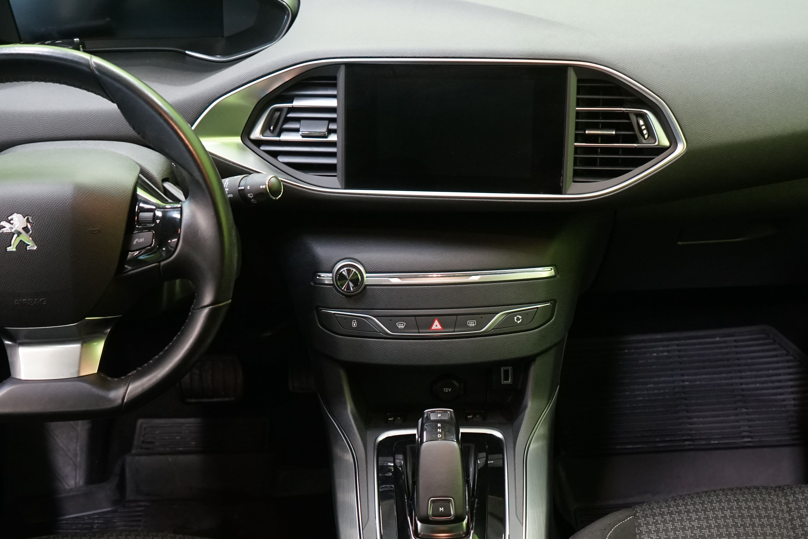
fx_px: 1032
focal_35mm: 46
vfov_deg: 28.9
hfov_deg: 42.7
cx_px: 433
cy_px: 393
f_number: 5
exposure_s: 1/15
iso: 2000
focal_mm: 30
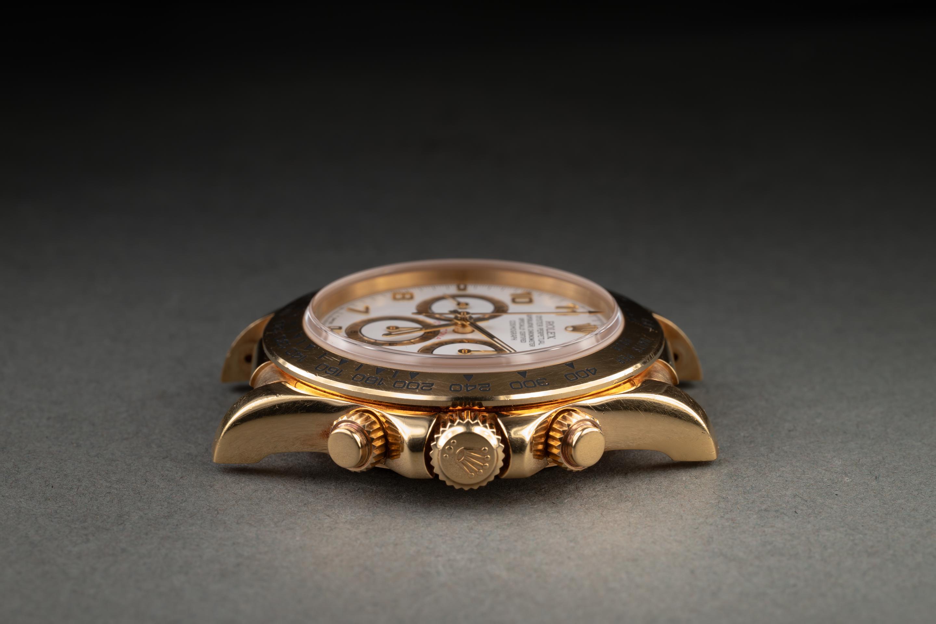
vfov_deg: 13.0
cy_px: 312
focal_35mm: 105
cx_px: 468
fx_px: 2730
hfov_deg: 19.5
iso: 64
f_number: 22
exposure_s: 1/200
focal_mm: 105
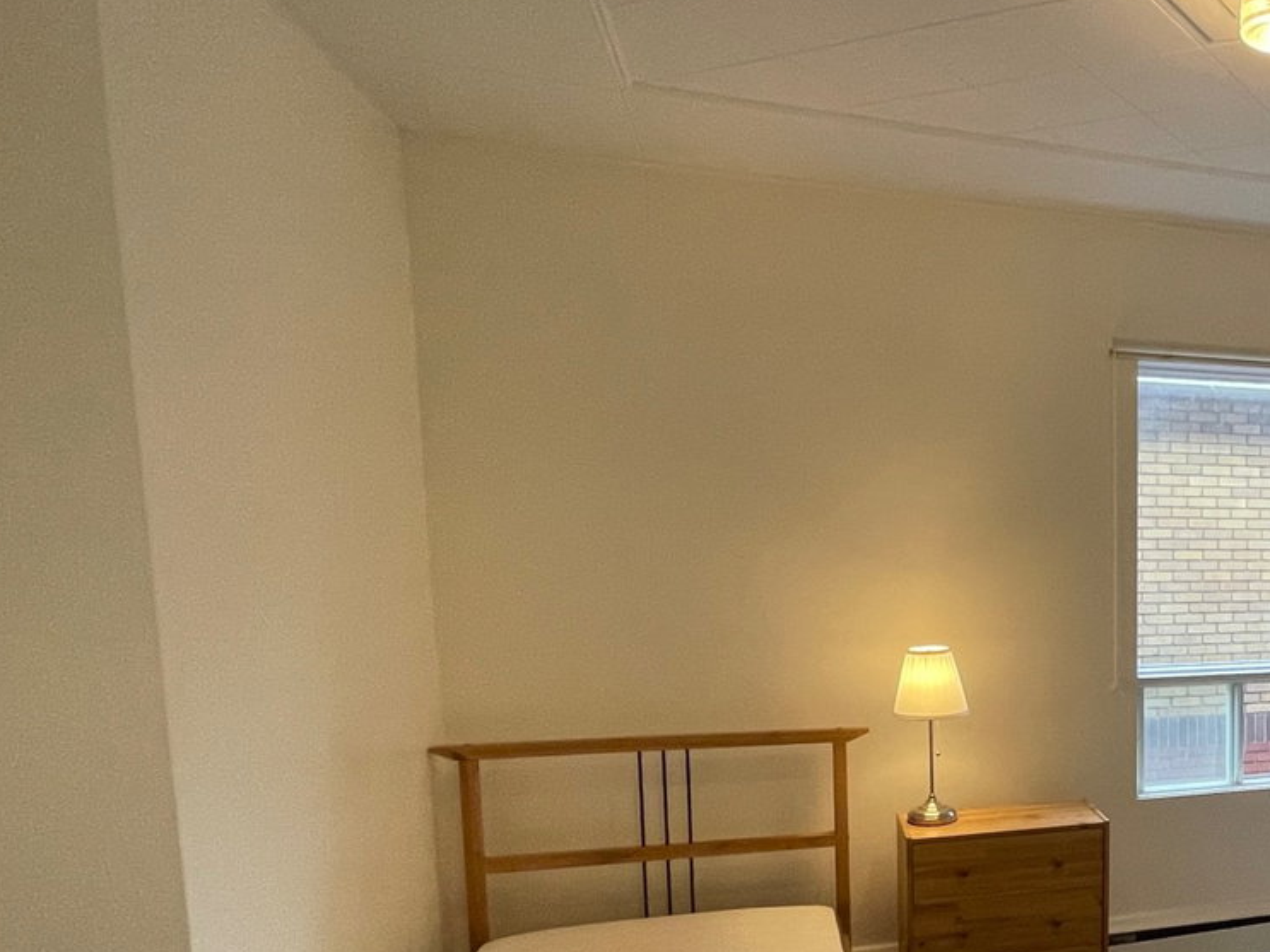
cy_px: 658
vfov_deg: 48.6
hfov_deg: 52.6
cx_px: 1222
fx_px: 1027
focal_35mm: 28
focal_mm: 1.54
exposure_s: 1/60
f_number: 2.4
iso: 250
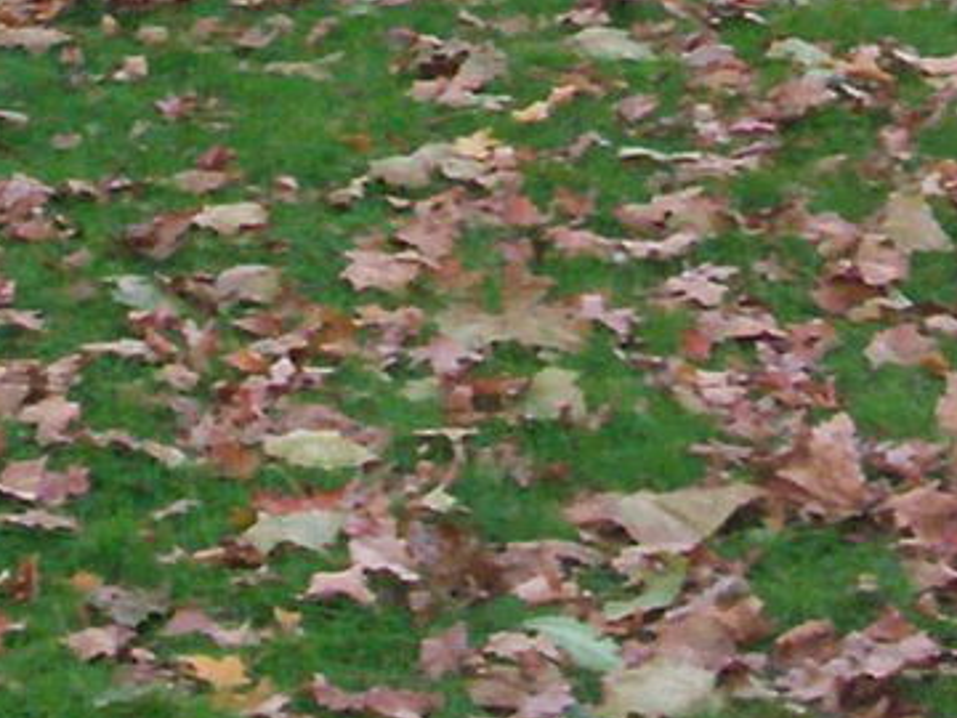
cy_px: -1053
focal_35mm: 192
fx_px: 5308
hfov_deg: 10.3
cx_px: 409
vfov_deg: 7.2
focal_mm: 5.9
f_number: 4.5
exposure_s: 1/12
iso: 140
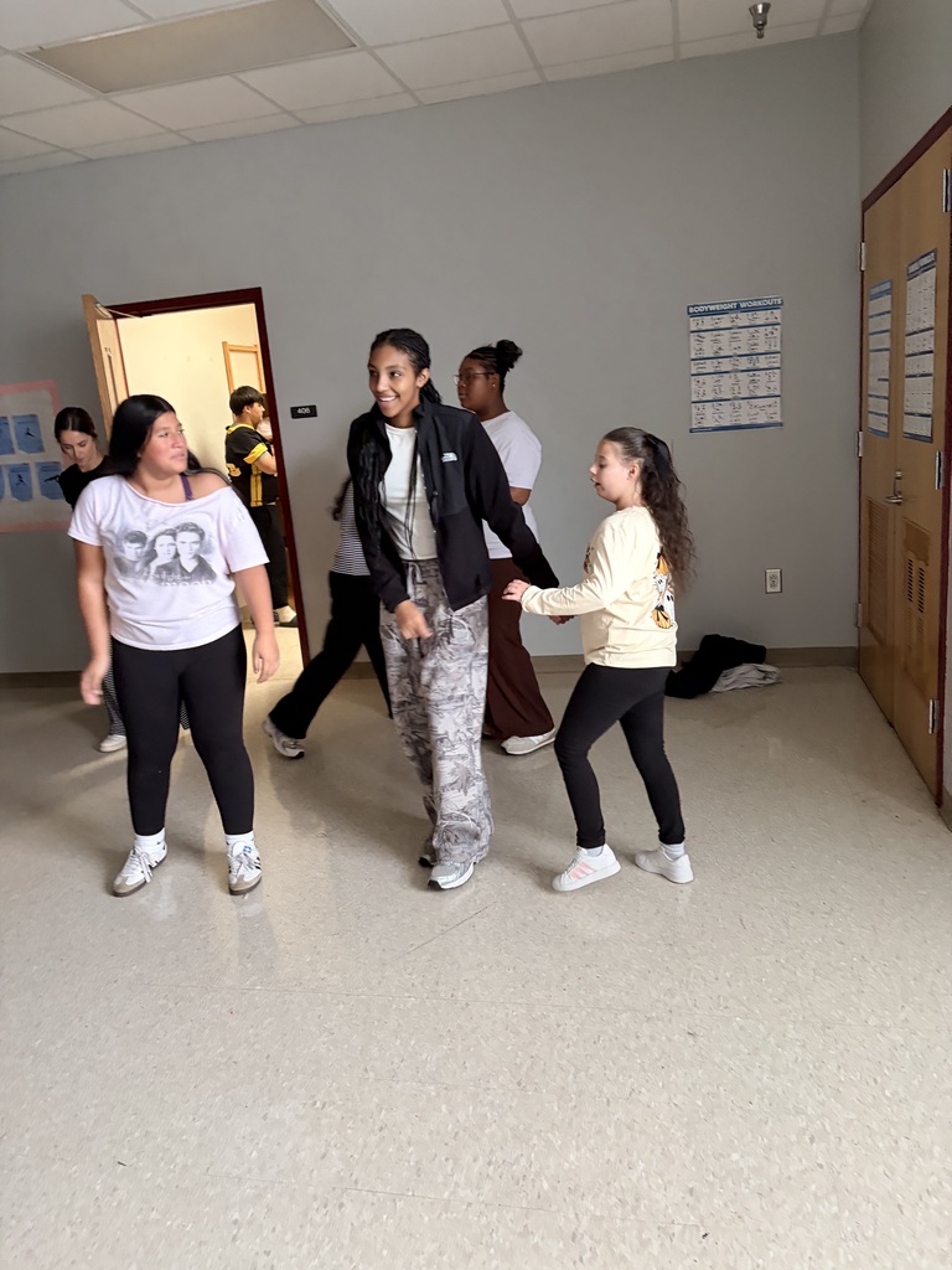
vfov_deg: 67.3
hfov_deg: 53.1
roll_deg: +3.8
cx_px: 476
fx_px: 953
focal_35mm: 26
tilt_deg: -13.2
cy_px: 635
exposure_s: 1/60
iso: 400
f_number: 1.6
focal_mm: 5.96
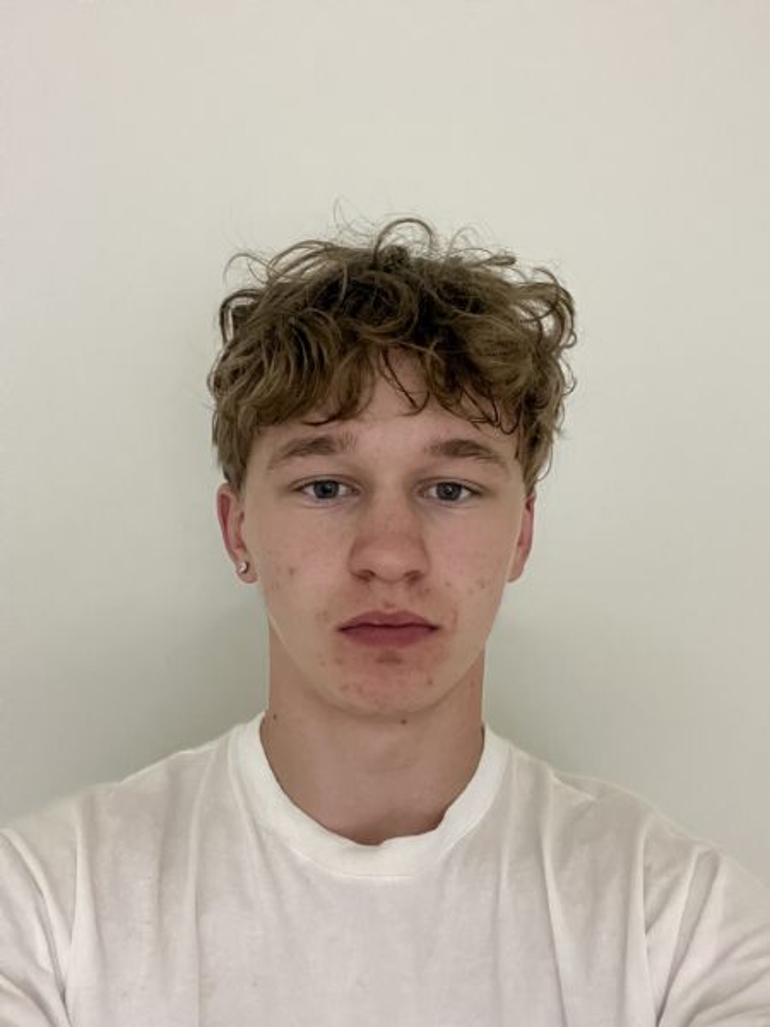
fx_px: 890
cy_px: 514
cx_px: 385
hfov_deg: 46.8
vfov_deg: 60.0
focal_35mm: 30
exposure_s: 1/20
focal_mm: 2.71
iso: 640
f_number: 2.2
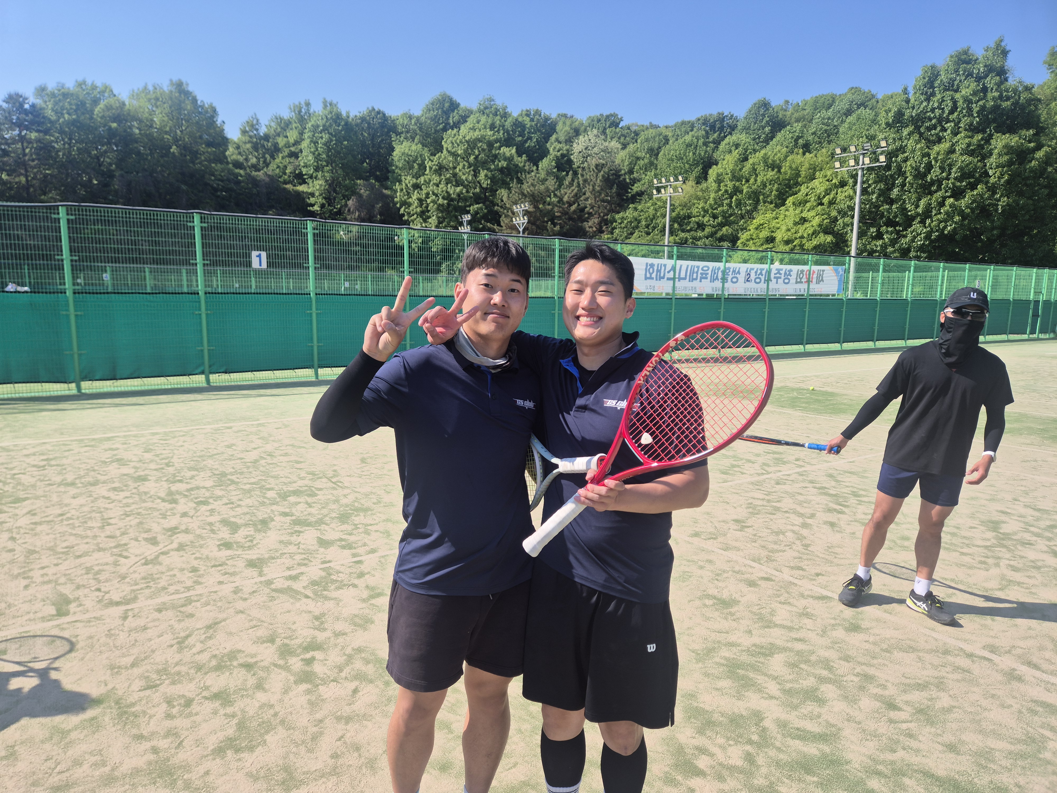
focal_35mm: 23
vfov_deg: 58.9
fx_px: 702
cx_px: 528
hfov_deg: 73.9
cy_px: 396
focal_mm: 5.4
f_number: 1.8
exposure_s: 1/1380
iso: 25
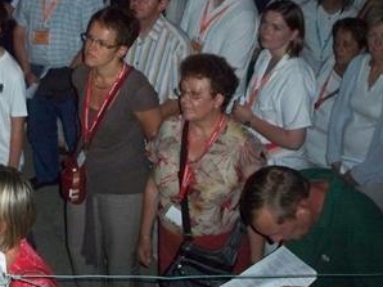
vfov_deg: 16.7
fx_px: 962
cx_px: 95
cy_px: 16
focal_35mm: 87
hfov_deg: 22.3
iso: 400
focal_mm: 7.9
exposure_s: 1/8
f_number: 3.4
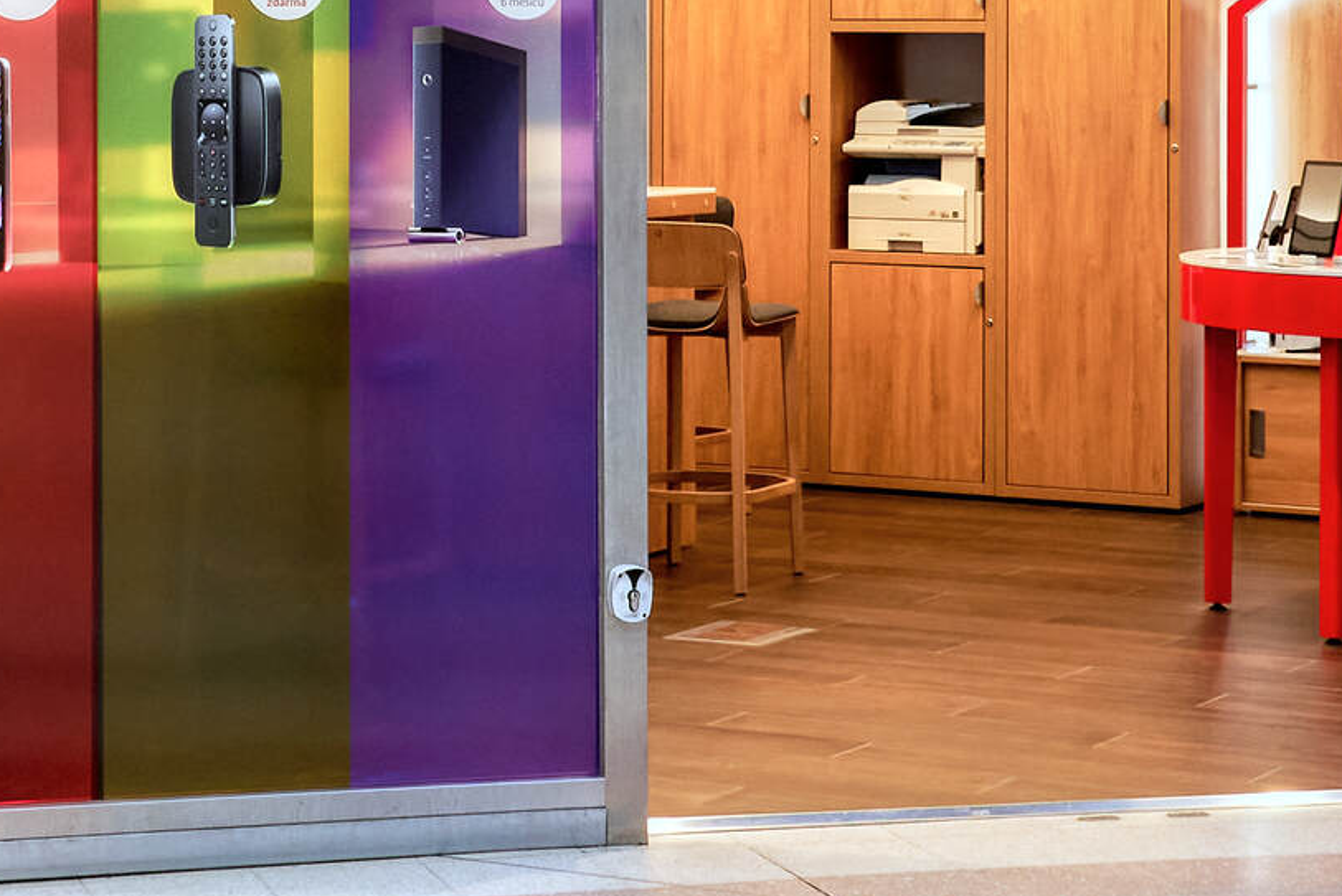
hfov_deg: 18.4
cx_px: 505
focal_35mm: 111
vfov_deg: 12.1
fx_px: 4140
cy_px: -129
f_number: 8
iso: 720
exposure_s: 1/30
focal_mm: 30
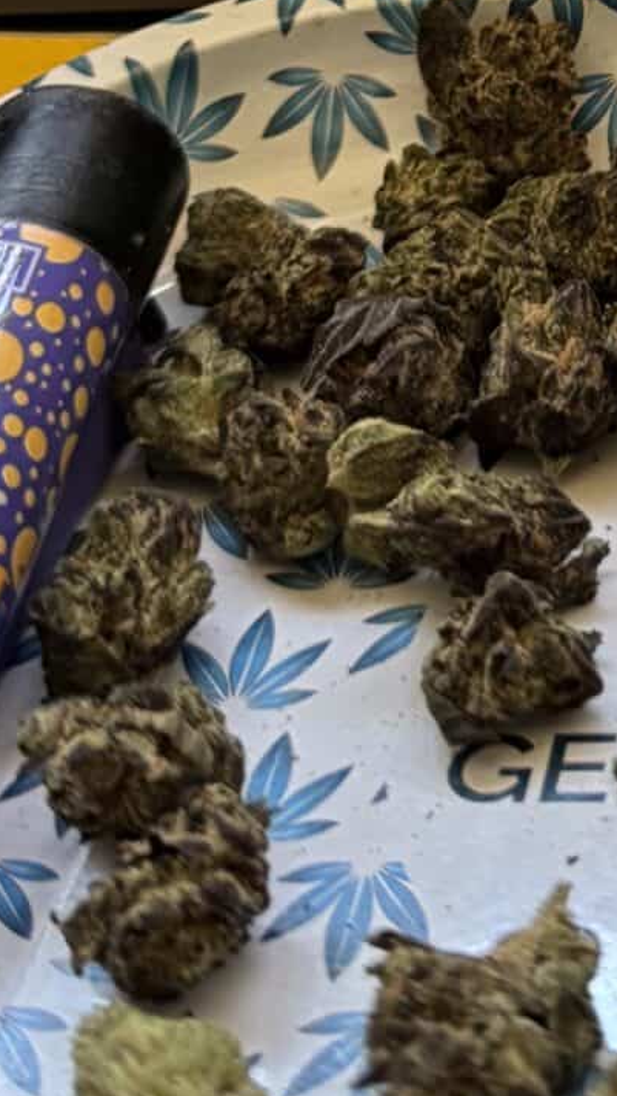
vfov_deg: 20.6
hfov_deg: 12.2
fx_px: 2731
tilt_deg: -28.6
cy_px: -339
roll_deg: +4.7
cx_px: 977
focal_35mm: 94
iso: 640
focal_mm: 6.76
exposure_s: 1/60
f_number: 1.78
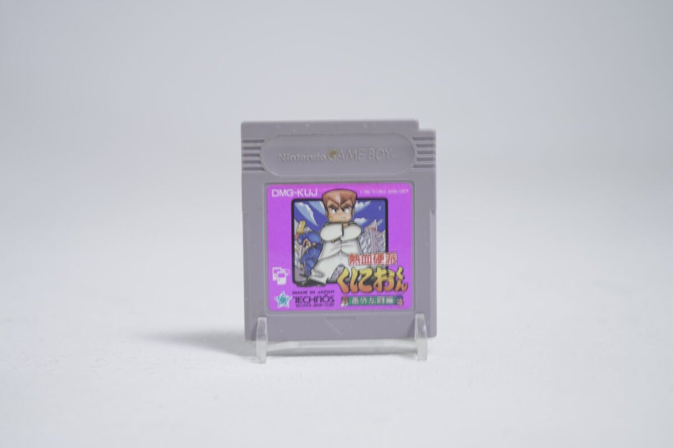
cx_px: 336
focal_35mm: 69
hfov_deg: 29.2
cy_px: 224
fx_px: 1290
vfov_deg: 19.7
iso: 100
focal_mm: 69
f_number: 5.6
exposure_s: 1/5
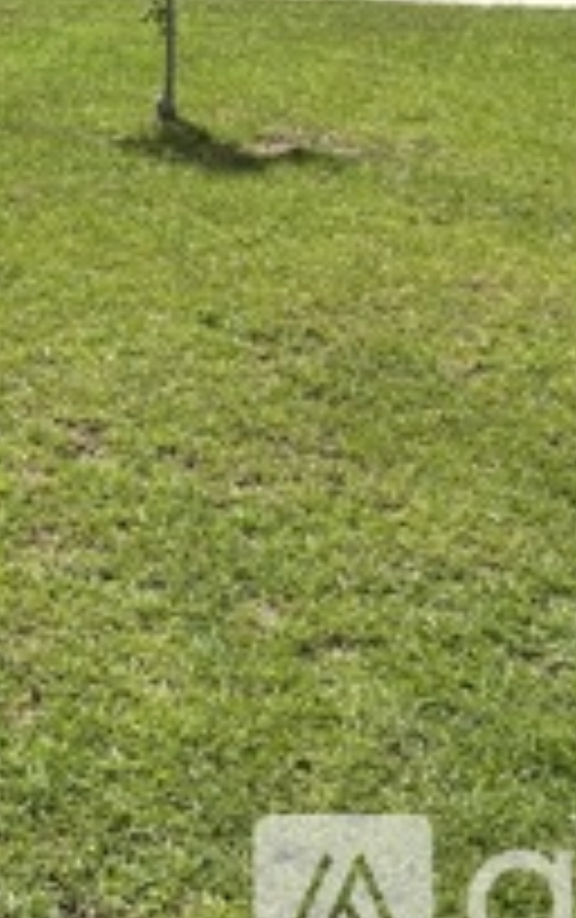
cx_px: -520
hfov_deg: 12.9
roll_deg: +7.3
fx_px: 2254
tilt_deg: +1.2
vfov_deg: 21.6
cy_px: -130
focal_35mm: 90
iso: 50
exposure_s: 1/3448
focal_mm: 5.96
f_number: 1.6
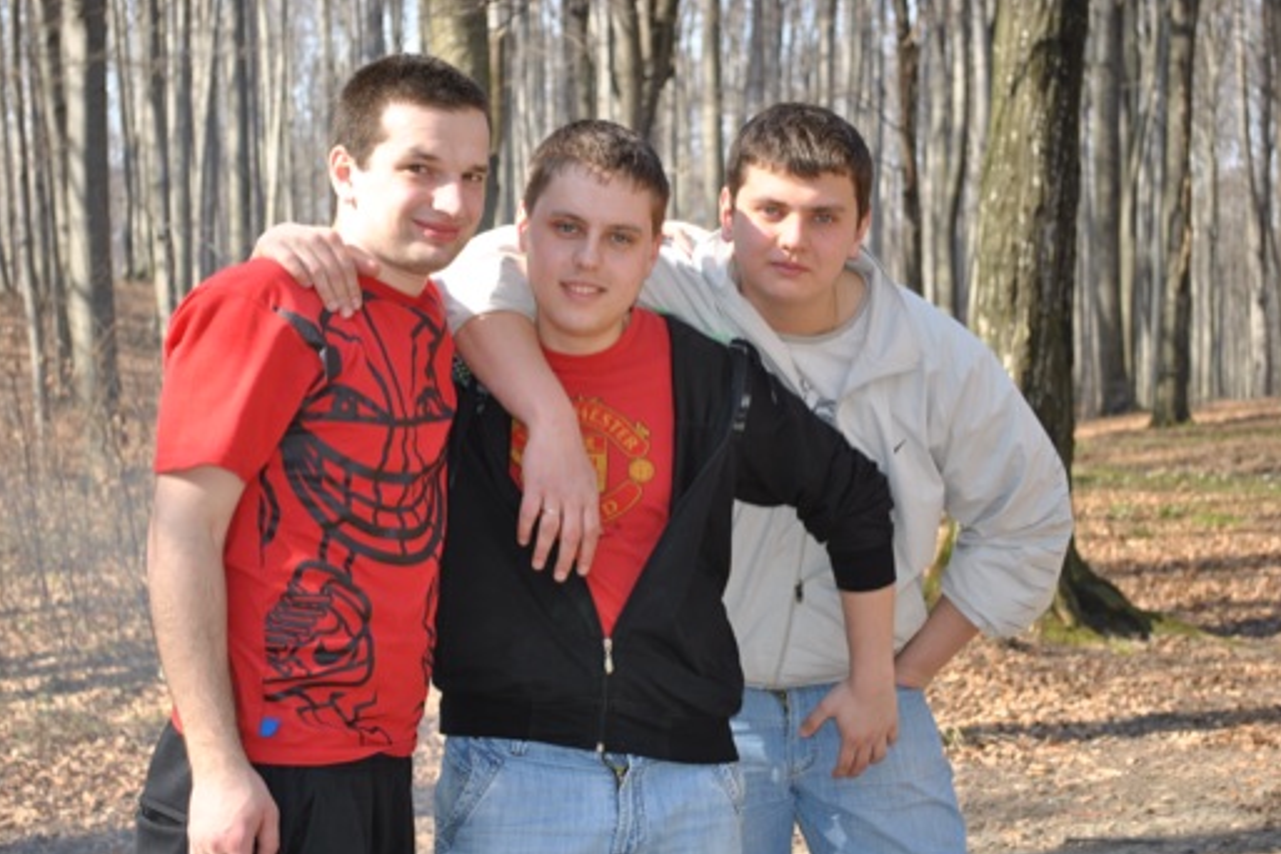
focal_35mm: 70
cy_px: 432
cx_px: 642
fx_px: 2491
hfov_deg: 28.8
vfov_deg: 19.5
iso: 125
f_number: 5.3
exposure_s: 1/125
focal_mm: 46
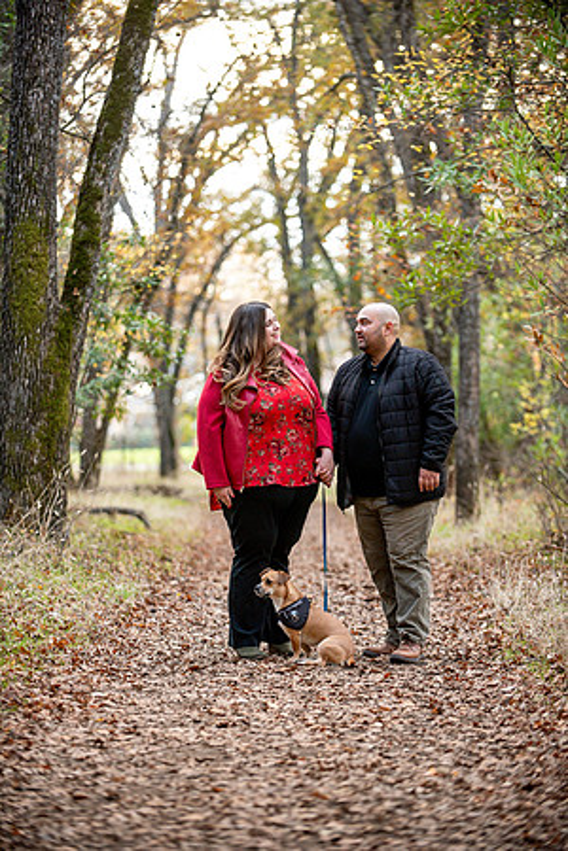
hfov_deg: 11.4
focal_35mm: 120
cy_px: 426
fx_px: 2840
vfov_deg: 17.1
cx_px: 284
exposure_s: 1/400
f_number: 2.8
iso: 1600
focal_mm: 120
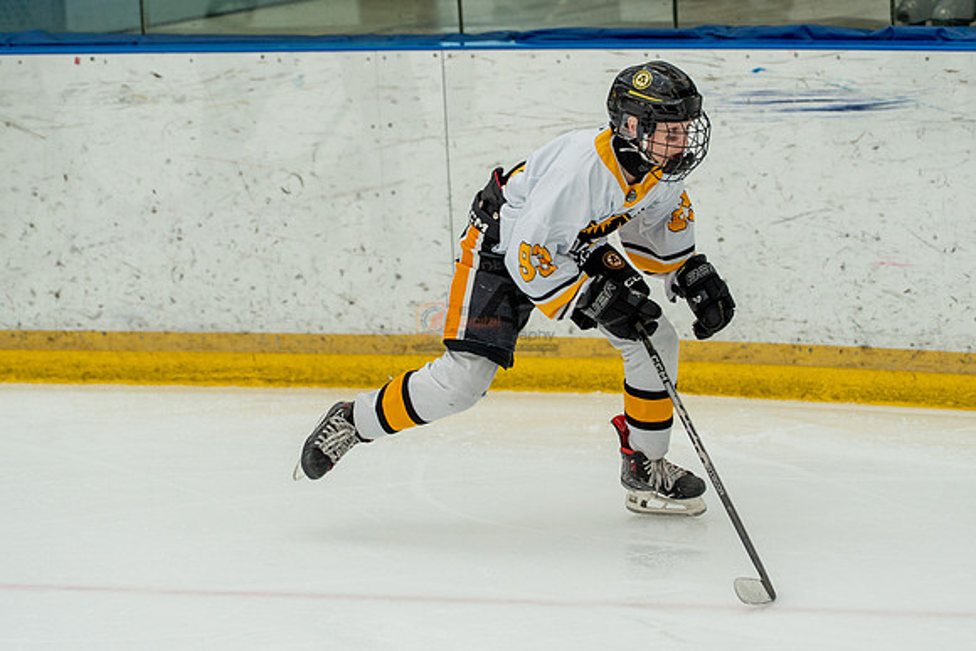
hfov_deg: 9.1
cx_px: 488
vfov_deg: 6.1
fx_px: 6101
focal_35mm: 225
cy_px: 326
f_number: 3.5
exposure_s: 1/1600
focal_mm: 150
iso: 800
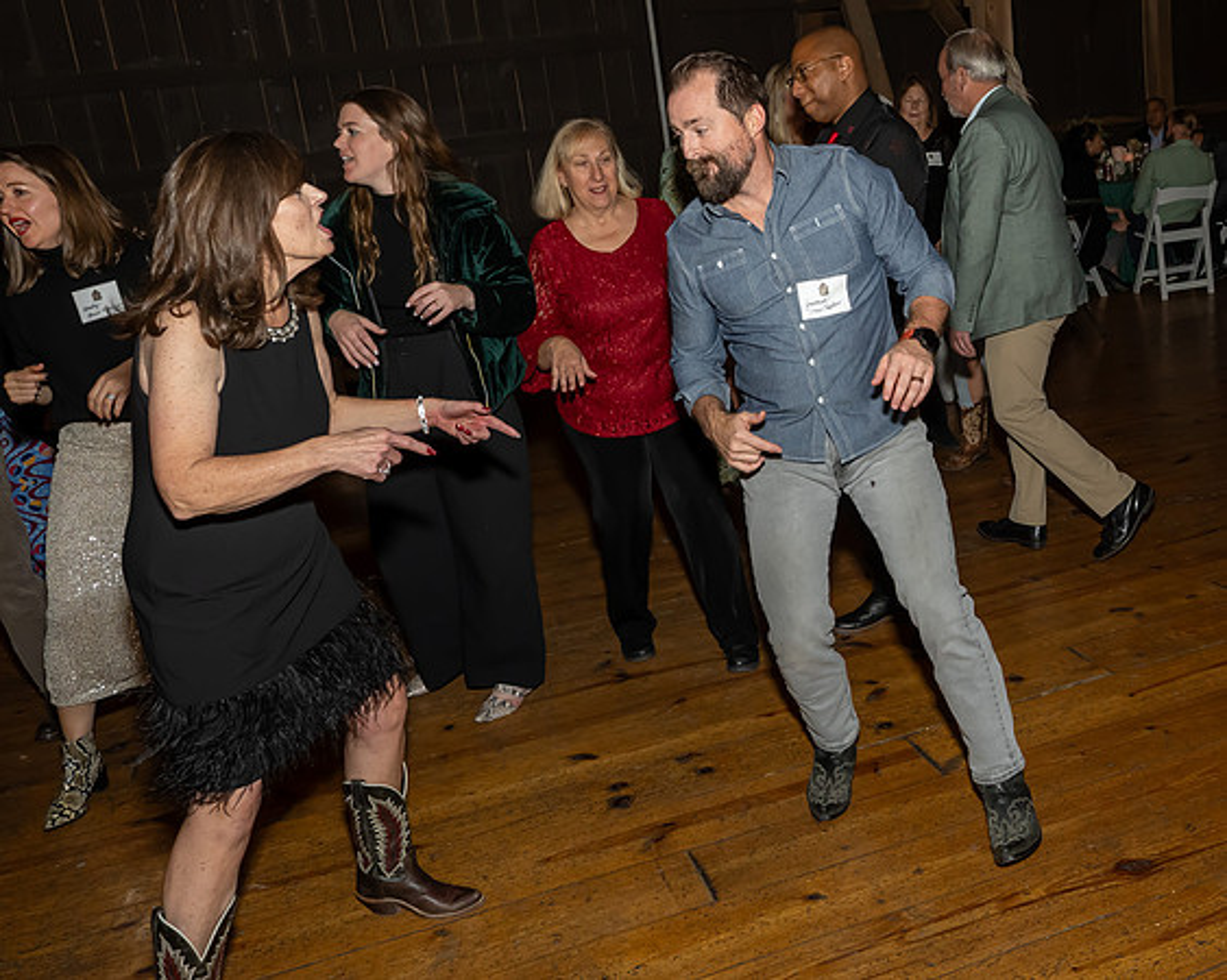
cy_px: 410
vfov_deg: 43.7
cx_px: 877
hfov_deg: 51.8
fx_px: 1218
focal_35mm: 34
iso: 640
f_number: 7.1
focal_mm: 17
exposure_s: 1/250
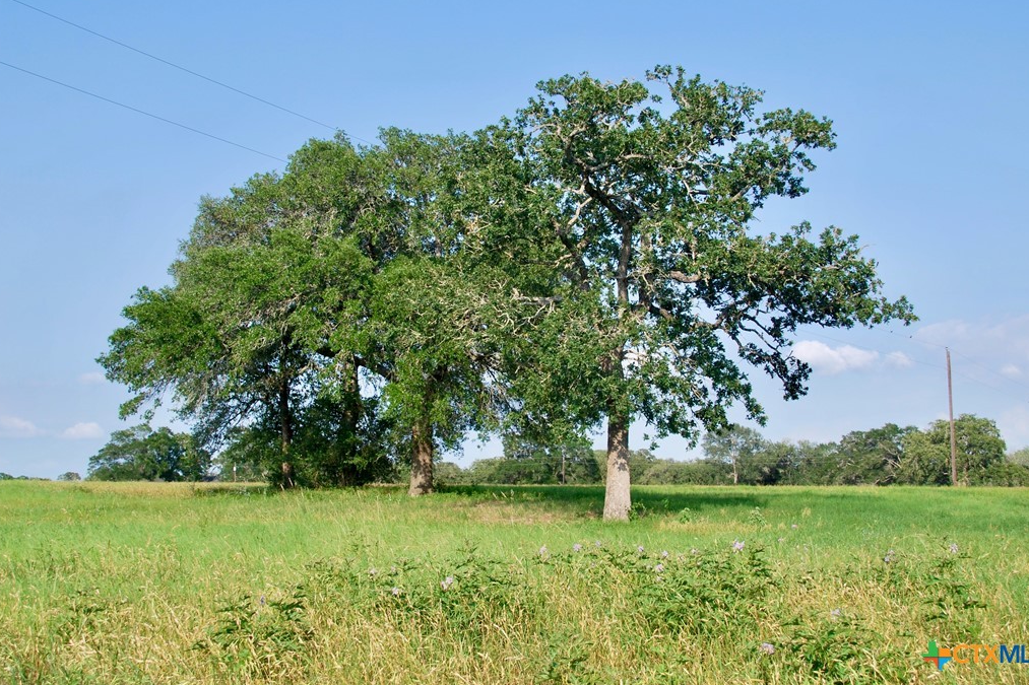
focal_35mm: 47
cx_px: 519
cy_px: 324
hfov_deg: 42.3
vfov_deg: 28.9
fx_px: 1330
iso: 100
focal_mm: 29
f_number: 7.1
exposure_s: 1/200
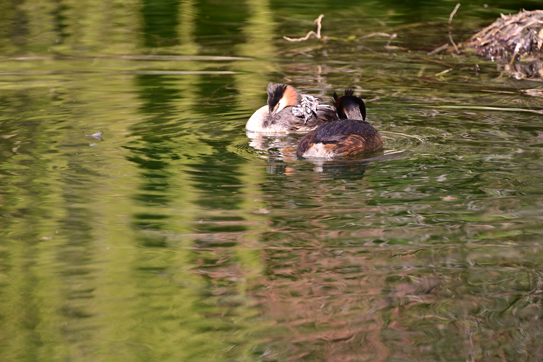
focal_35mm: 500
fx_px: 7541
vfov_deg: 2.7
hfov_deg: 4.1
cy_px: 181
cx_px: 272
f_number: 6.3
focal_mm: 500
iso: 640
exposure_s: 1/1000
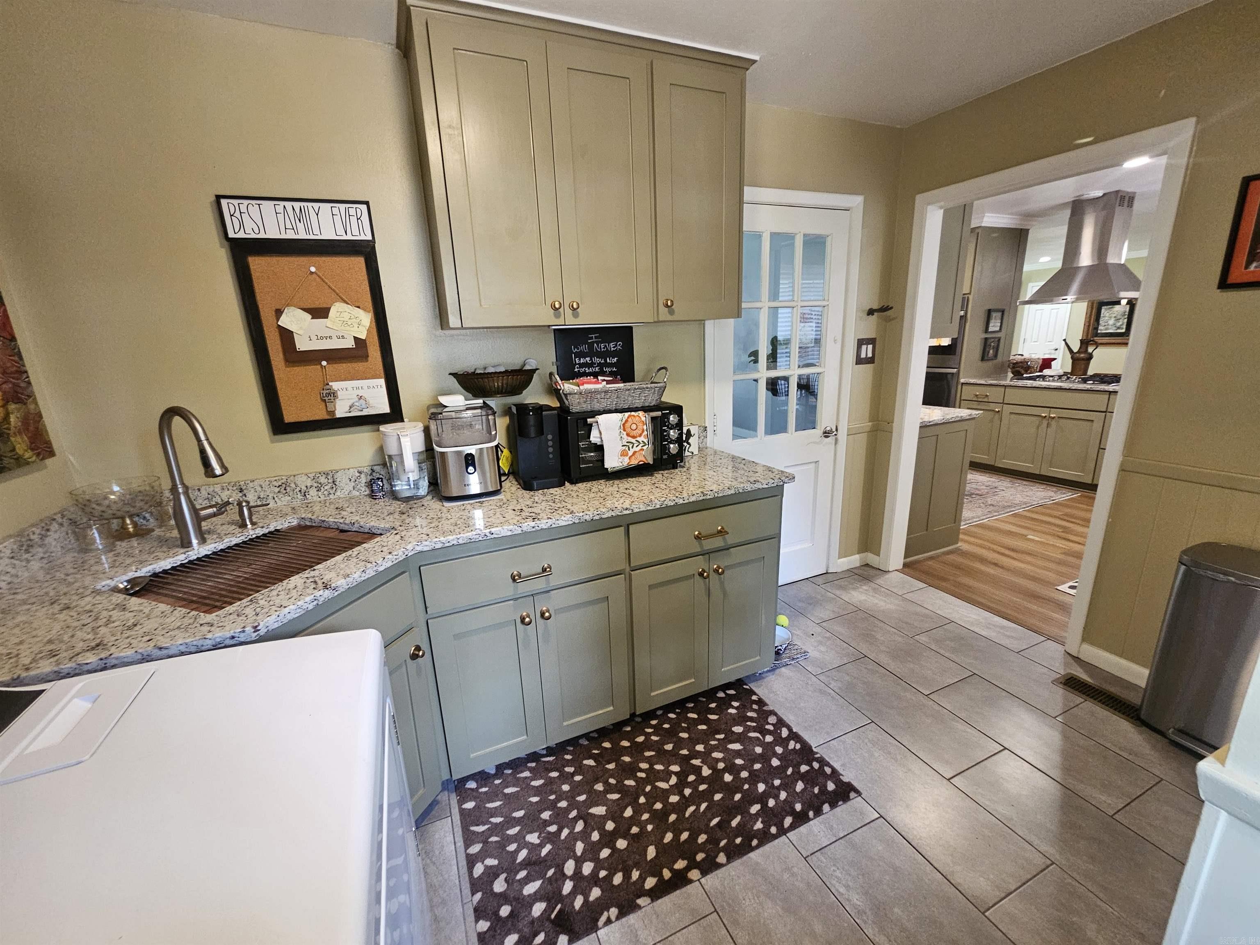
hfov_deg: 106.2
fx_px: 473
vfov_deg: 89.9
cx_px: 630
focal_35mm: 13
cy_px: 472
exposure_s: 1/30
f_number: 2.2
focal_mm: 2.2
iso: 400
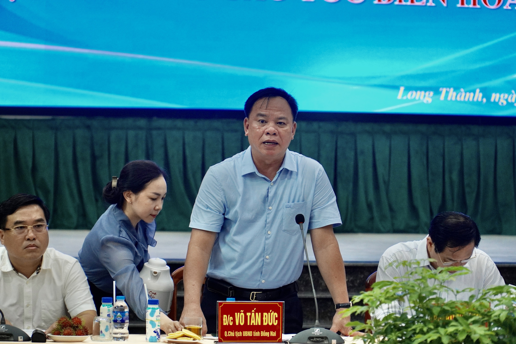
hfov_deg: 13.0
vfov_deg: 8.7
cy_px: 172
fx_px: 2257
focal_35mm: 158
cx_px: 258
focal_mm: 105
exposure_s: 1/200
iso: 1000
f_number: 4
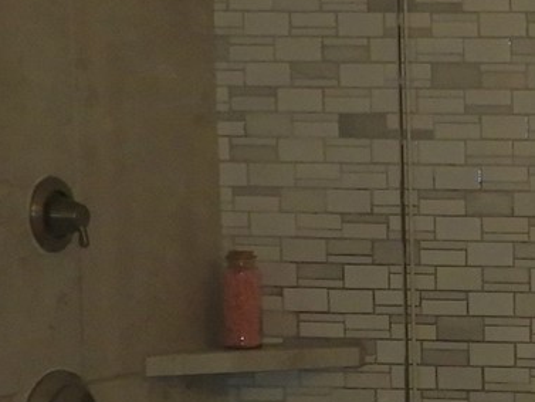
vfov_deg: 9.7
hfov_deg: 11.3
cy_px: 354
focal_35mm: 152
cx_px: 1178
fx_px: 2350
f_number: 3.5
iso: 200
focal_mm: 5
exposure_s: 1/30
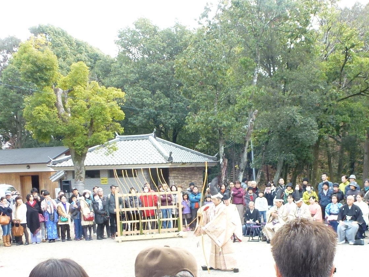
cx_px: 227
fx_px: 469
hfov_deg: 42.7
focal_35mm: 44
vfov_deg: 31.9
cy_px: 226
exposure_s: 1/60
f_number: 3.3
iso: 160
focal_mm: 4.3
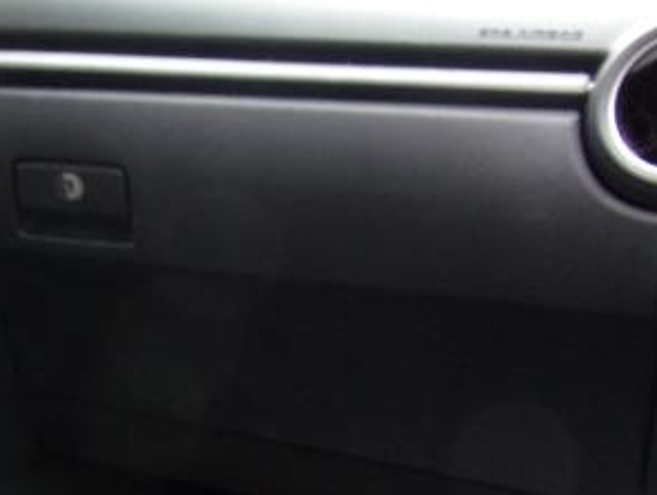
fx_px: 1235
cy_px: 435
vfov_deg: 22.2
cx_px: -45
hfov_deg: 27.5
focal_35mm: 65
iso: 200
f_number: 3.3
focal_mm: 4.3
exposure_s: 1/18
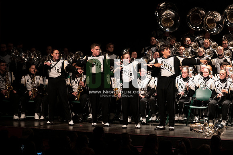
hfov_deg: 10.3
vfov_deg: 6.9
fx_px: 1294
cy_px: 78
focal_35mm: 200
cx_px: 116
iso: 2500
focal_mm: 200
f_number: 2.8
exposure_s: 1/500
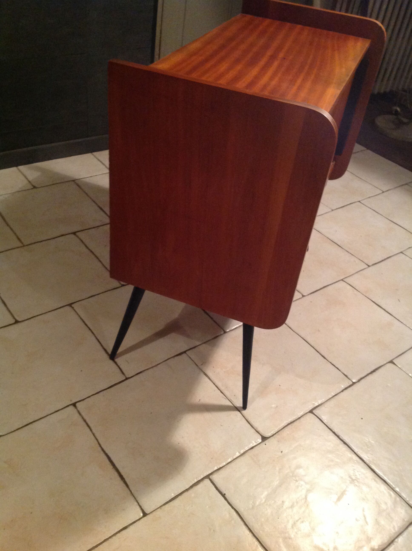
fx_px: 557
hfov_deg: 40.6
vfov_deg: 52.7
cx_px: 206
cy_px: 276
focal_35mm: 35
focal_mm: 4.28
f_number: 2.4
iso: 400
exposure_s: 1/17
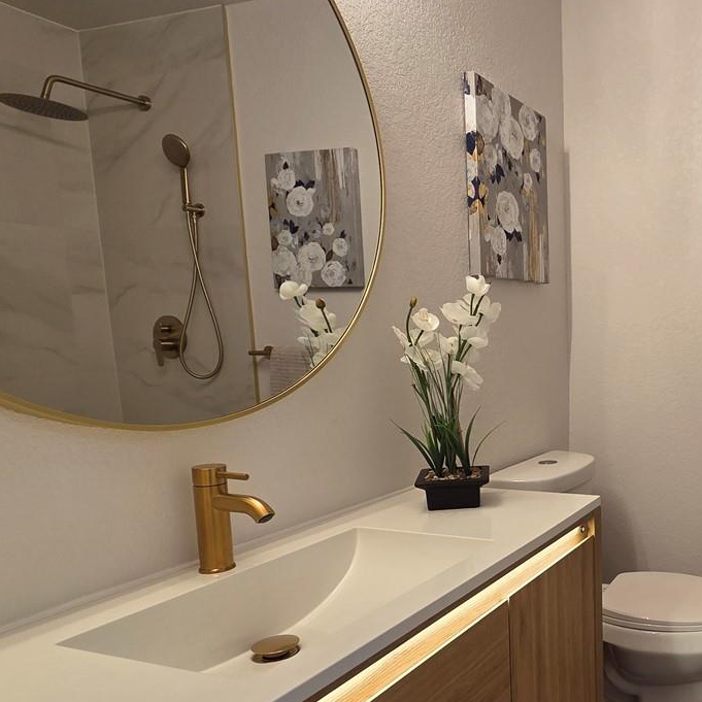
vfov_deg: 58.7
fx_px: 619
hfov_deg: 50.0
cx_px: 674
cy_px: 411
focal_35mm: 27
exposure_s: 1/120
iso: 125
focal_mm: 2.2
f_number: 2.2
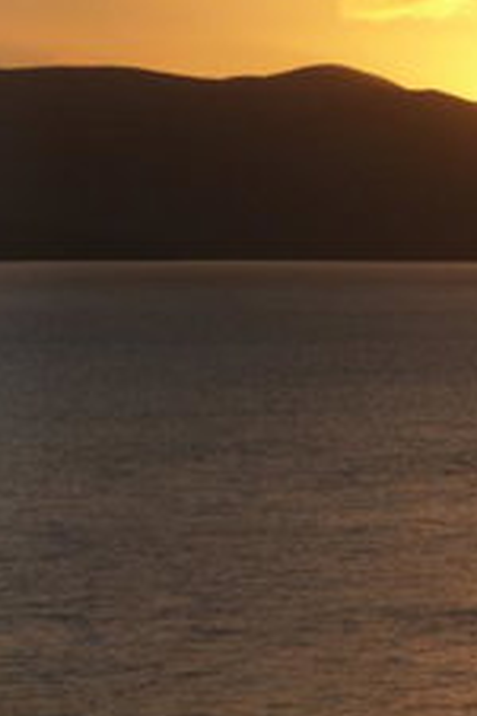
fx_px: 5227
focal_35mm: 263
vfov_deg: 7.8
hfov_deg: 5.2
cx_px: 623
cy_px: 258
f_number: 5.8
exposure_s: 1/320
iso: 160
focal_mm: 25.3
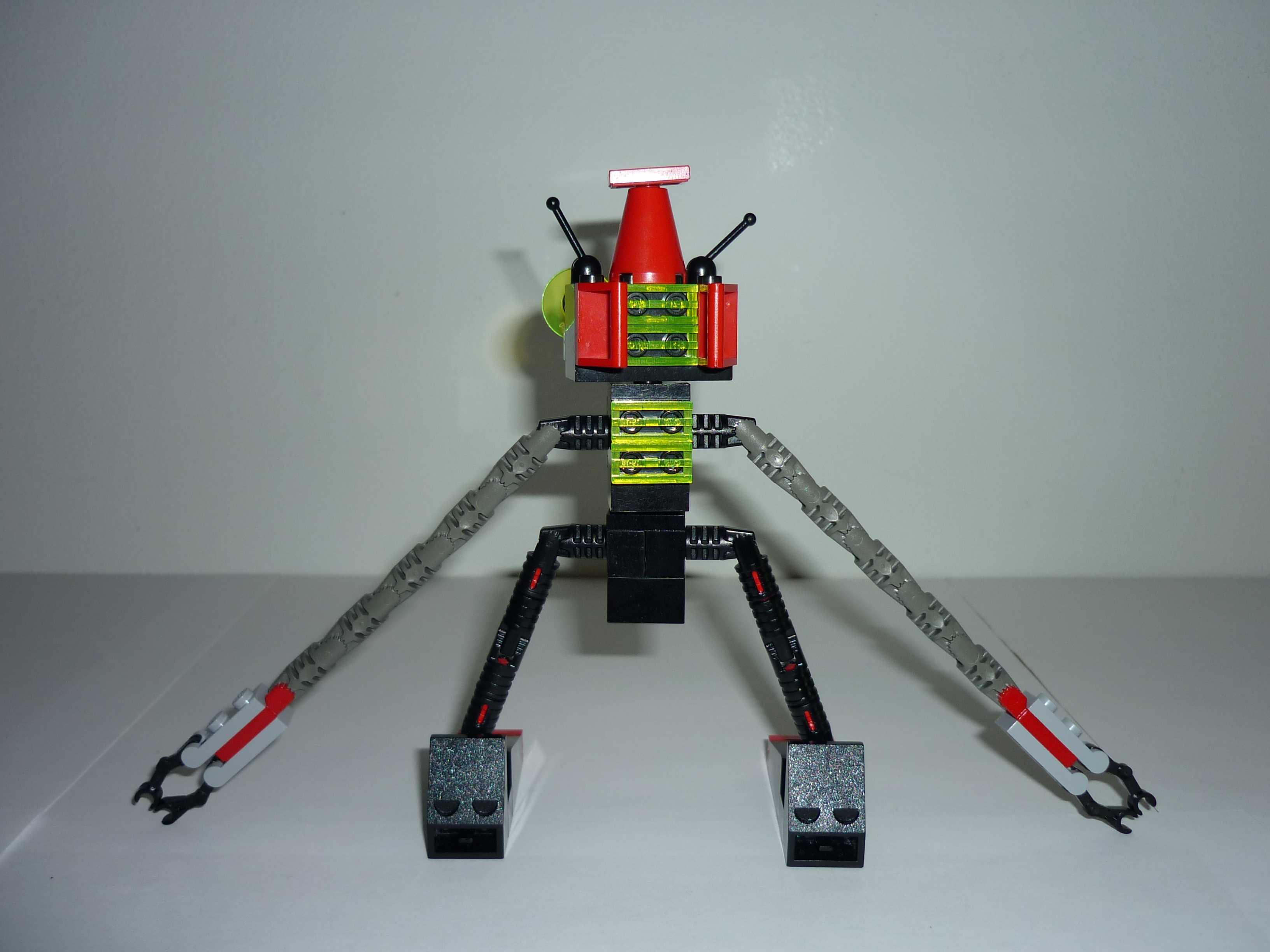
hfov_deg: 55.4
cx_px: 635
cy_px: 476
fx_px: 1211
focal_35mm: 33
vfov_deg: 42.9
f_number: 2.8
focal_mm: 5.5
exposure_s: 1/30
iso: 100
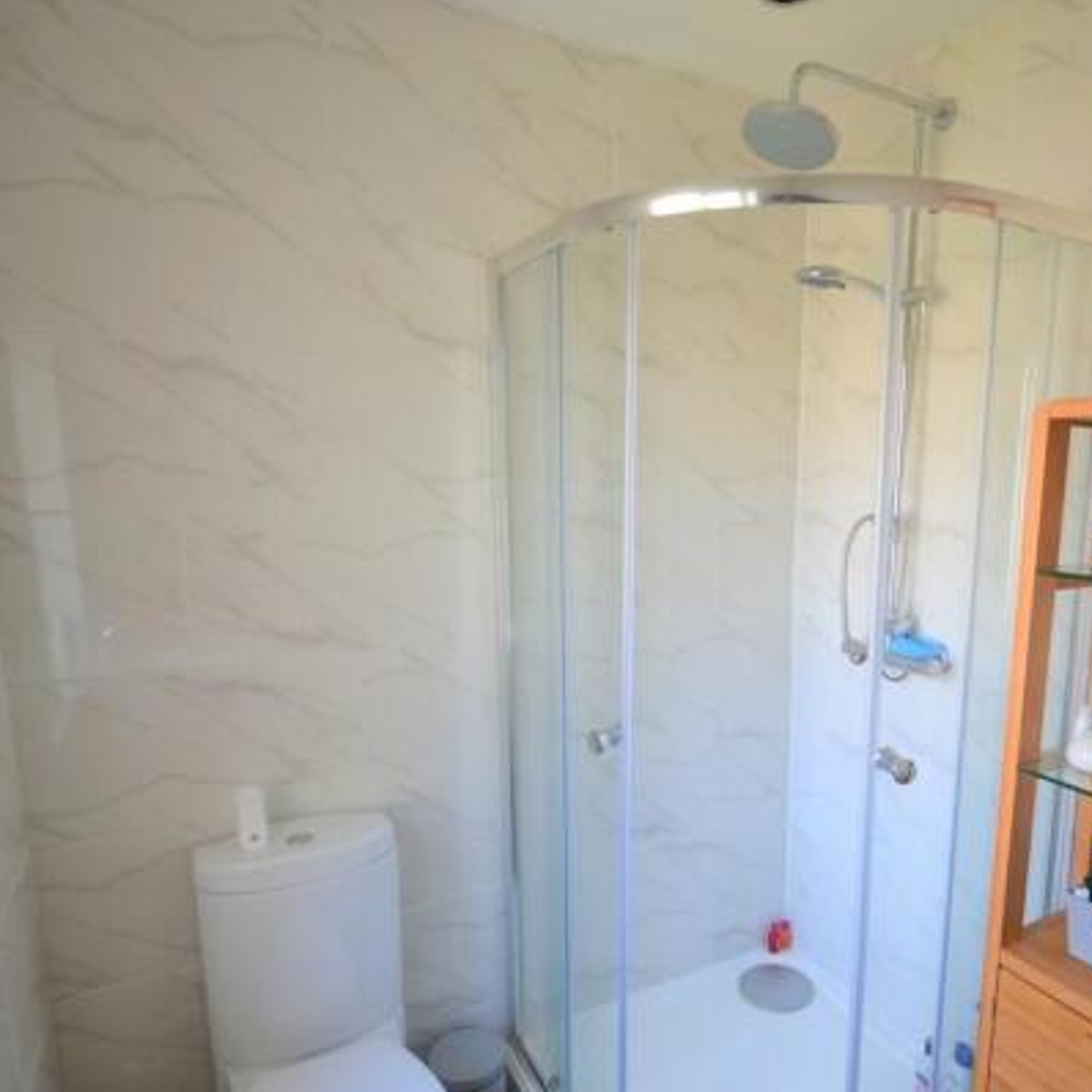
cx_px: 668
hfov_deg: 71.2
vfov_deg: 72.0
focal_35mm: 21
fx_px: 749
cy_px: 594
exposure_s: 1/60
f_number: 4
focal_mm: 10
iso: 400
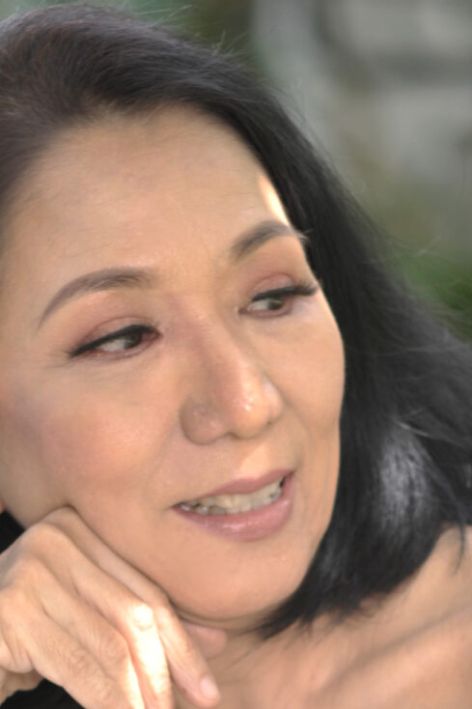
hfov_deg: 3.8
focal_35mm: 366
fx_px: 7201
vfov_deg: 5.6
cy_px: 744
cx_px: 335
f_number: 2.8
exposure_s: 1/125
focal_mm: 105
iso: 100
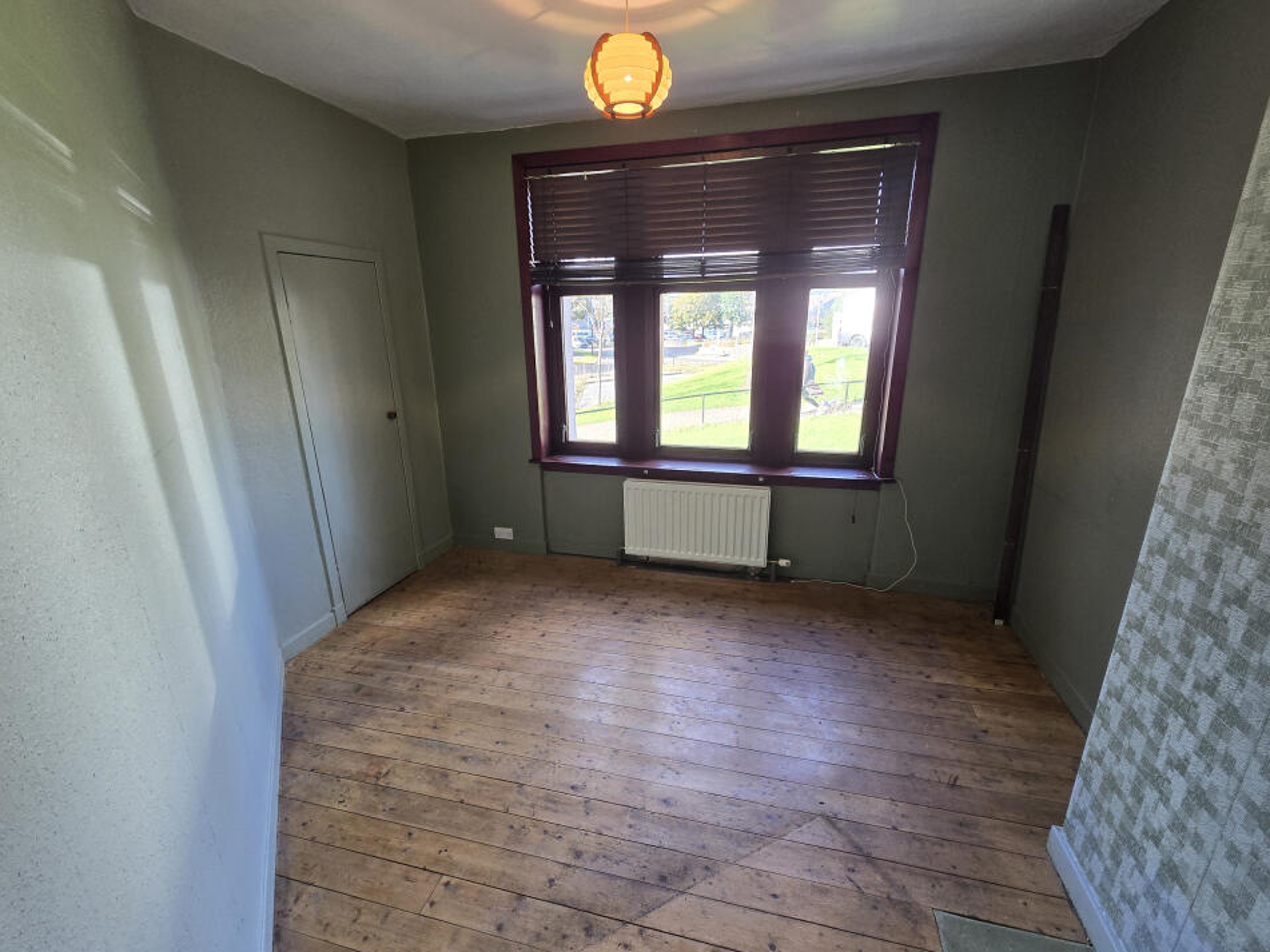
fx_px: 514
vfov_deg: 85.6
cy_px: 502
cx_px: 629
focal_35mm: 14
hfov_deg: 102.1
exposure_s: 1/50
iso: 100
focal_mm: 2.2
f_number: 2.2
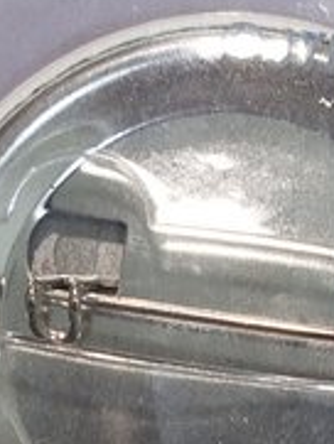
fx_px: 1812
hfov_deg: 10.5
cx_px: 228
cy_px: 283
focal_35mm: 141
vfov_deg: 14.0
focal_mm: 5.31
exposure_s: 1/40
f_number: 1.7
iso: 160
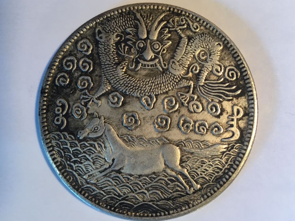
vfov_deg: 45.4
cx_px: 148
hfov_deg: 58.4
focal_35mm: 31
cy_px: 110
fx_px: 264
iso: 50
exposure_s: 1/30
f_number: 2.4
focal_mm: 3.3
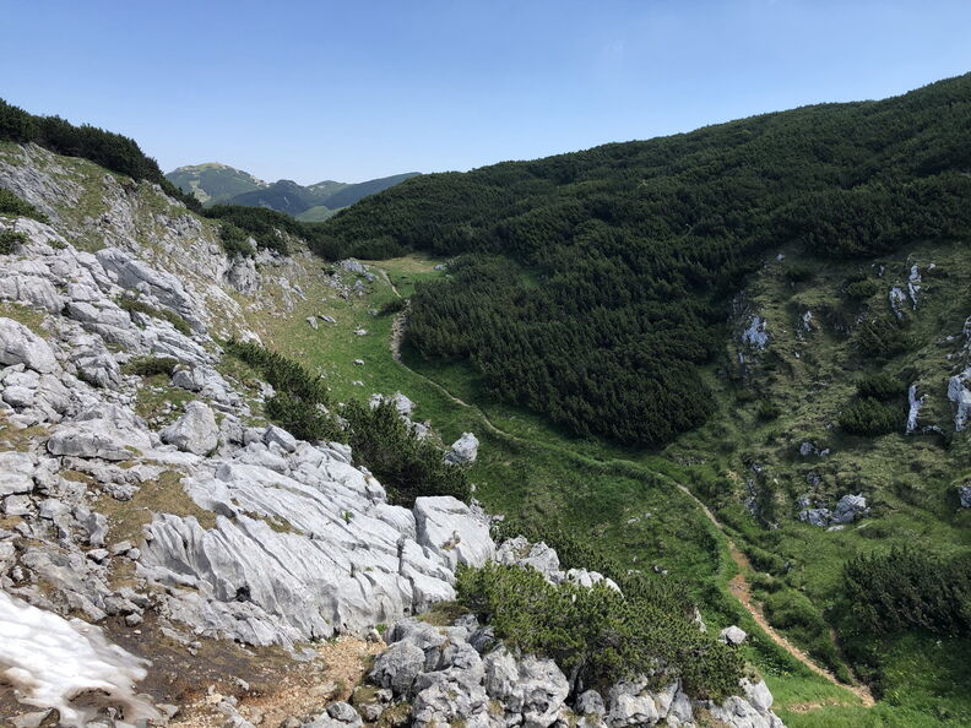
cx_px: 486
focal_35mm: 28
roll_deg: -2.2
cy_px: 364
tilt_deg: -11.2
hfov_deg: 63.4
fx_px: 785
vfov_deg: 49.7
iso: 20
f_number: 1.8
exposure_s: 1/1043
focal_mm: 3.99
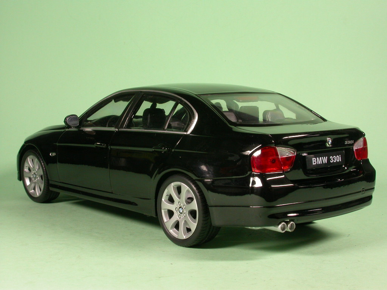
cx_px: 194
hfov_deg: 32.2
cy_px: 145
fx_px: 671
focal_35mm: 60
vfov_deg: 24.4
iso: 100
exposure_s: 1/3.7
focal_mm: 12.4
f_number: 8.8
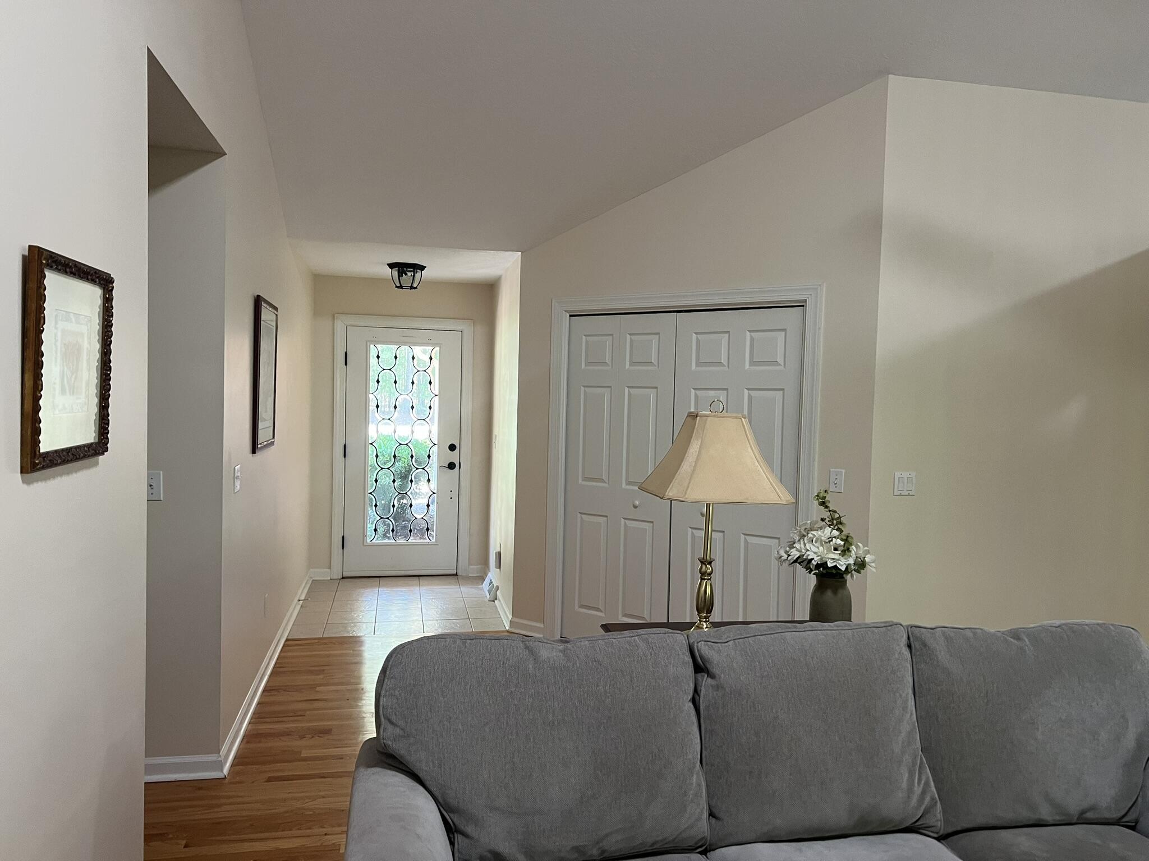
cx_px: 574
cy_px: 430
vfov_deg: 53.1
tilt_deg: -3.4
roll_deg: -1.7
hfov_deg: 67.3
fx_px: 863
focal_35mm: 26
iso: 200
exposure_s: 1/60
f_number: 1.5
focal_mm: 5.7
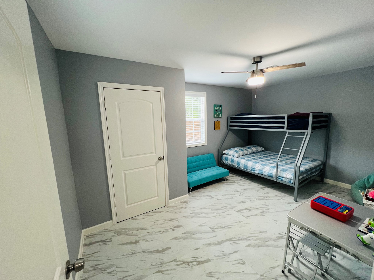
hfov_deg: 106.2
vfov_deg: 89.9
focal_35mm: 13
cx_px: 187
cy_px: 140
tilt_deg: -8.9
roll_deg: +2.2
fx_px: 140
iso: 200
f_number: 1.8
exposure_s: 1/60
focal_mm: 1.57
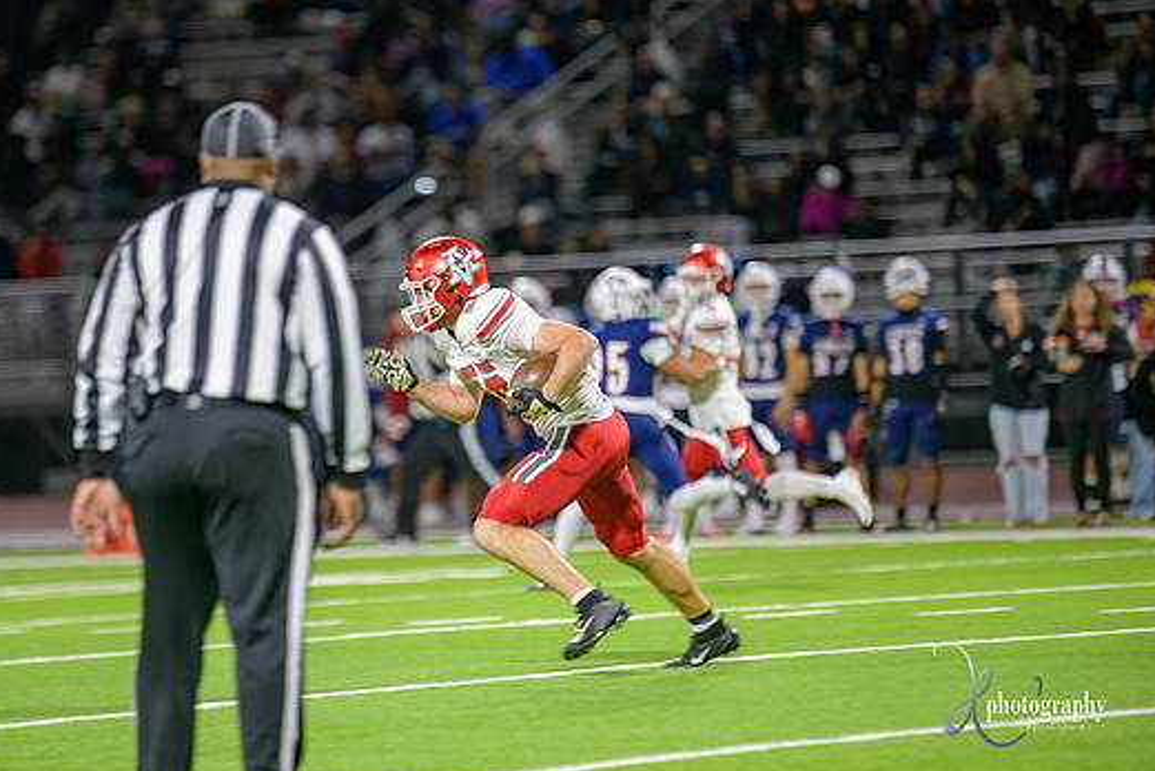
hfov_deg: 6.2
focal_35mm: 334
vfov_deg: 4.1
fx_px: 10721
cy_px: 376
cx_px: 528
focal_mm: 300
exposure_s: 1/250
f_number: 2.8
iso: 2000
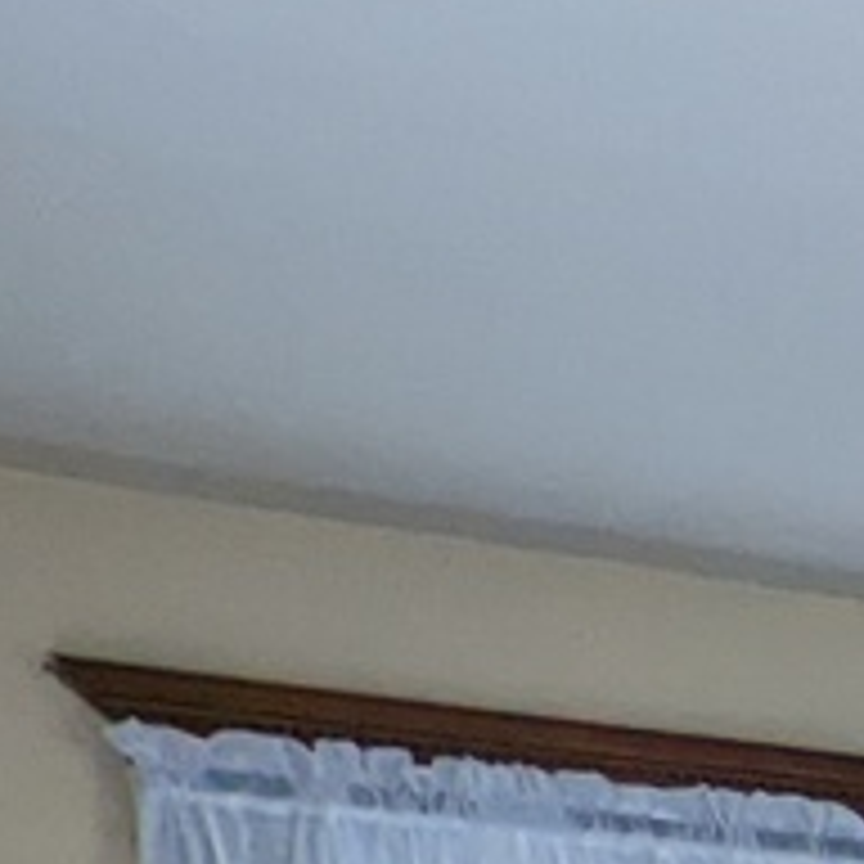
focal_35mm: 106
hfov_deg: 9.5
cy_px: 2151
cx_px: 3028
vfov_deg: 12.4
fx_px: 2993
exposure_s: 1/130
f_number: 2.2
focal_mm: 2.35
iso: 50
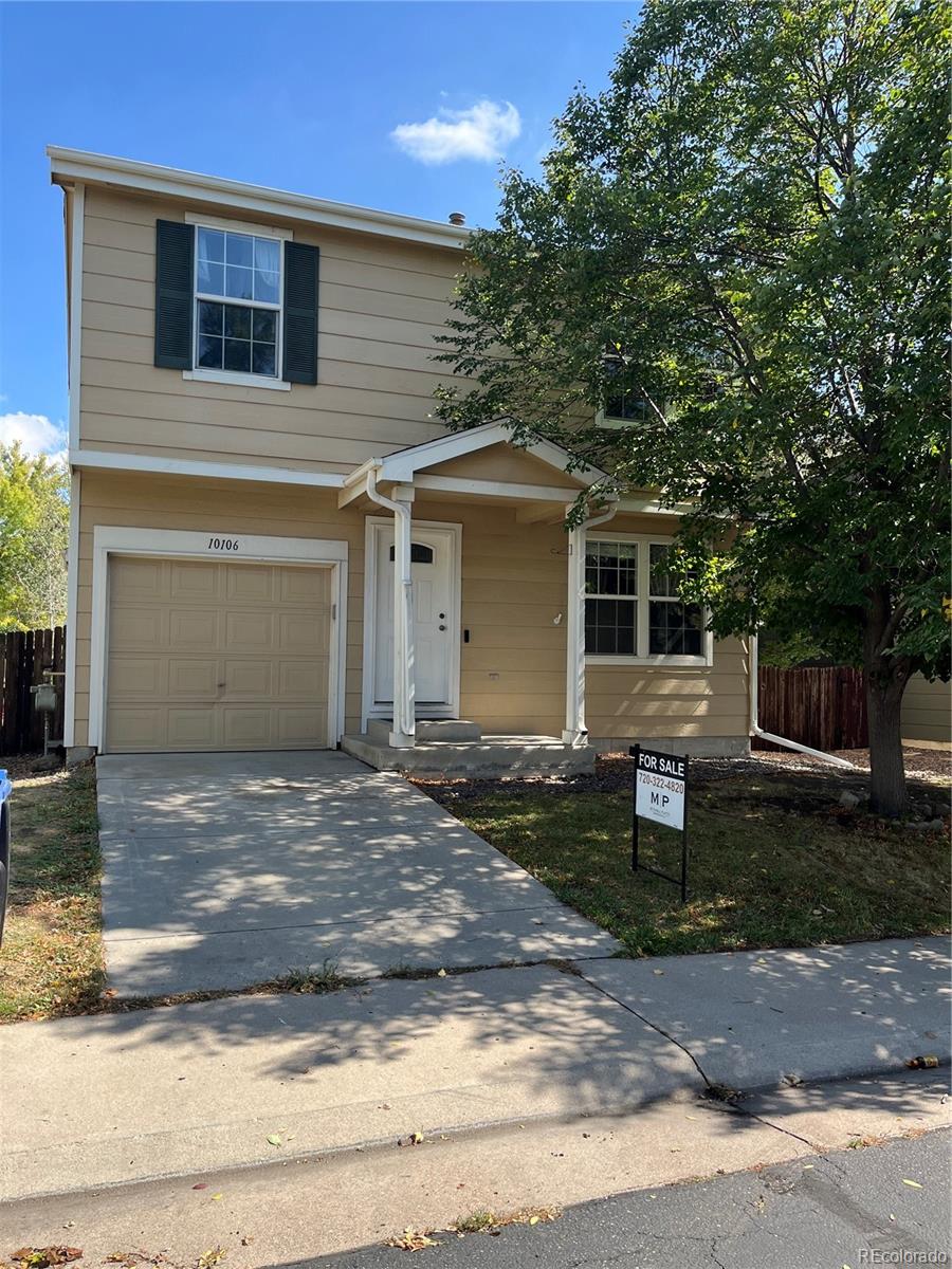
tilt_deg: +1.4
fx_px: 953
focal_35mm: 26
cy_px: 634
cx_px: 476
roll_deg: -0.4
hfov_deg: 53.1
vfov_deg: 67.3
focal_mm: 5.1
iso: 50
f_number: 1.6
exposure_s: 1/959
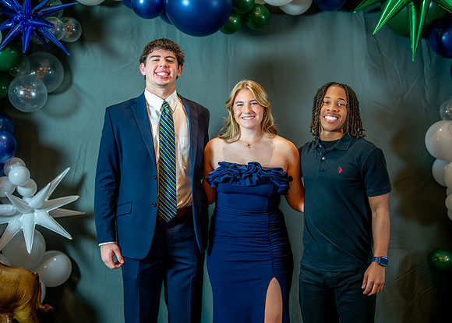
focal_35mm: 54
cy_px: 161
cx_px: 244
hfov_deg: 36.1
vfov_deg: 26.2
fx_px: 693
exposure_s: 1/400
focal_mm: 50
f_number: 1.2
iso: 1250
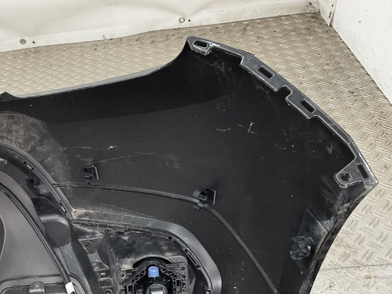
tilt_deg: -42.7
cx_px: 90
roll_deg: +12.6
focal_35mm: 45
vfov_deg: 31.8
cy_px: 204
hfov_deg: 40.7
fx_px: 510
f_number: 1.8
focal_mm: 3
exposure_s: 1/120
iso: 64
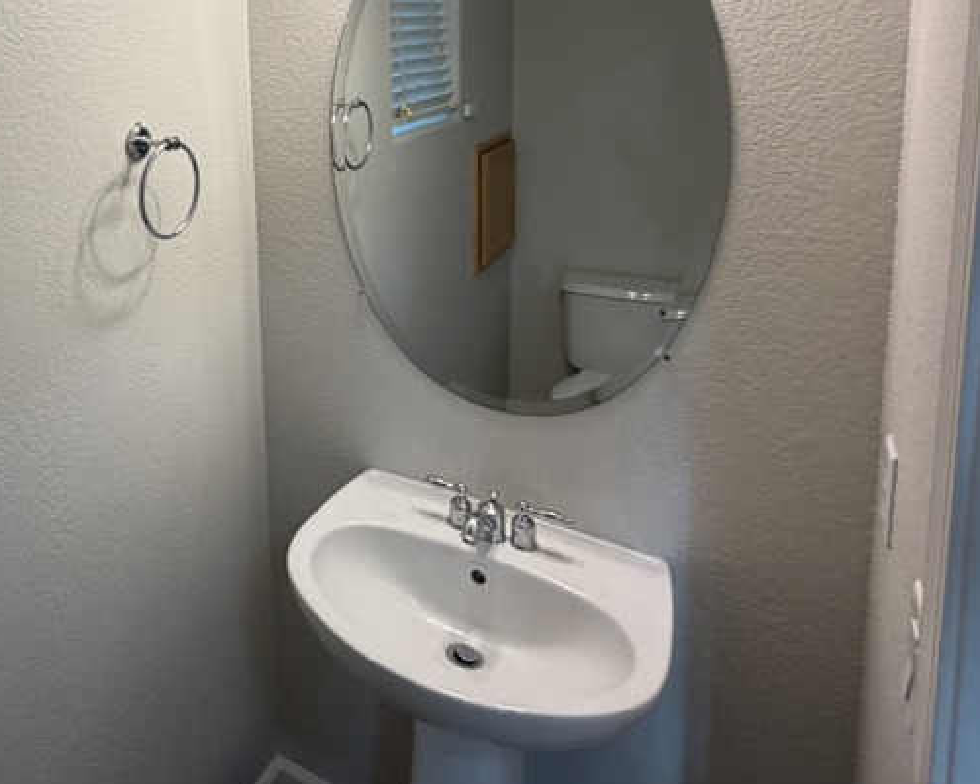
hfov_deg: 55.4
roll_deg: +4.0
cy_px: 155
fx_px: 812
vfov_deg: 48.6
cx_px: 129
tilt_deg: -8.8
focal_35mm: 28
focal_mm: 2.22
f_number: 2.2
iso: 125
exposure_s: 1/120
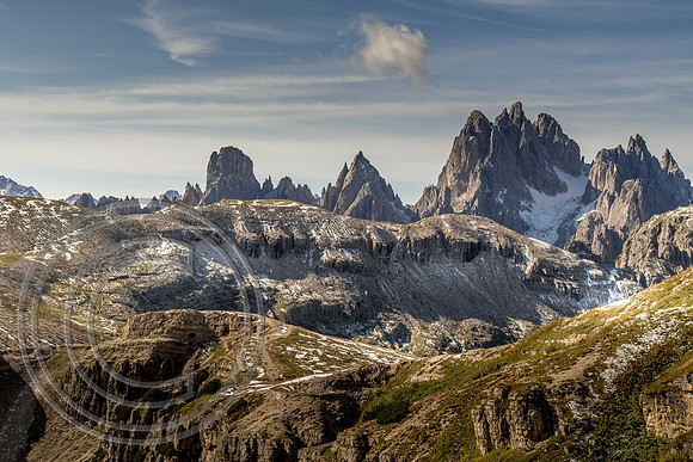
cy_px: 231
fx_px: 1097
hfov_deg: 35.0
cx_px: 346
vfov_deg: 23.8
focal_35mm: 57
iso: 400
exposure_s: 1/400
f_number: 6.3
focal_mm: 38
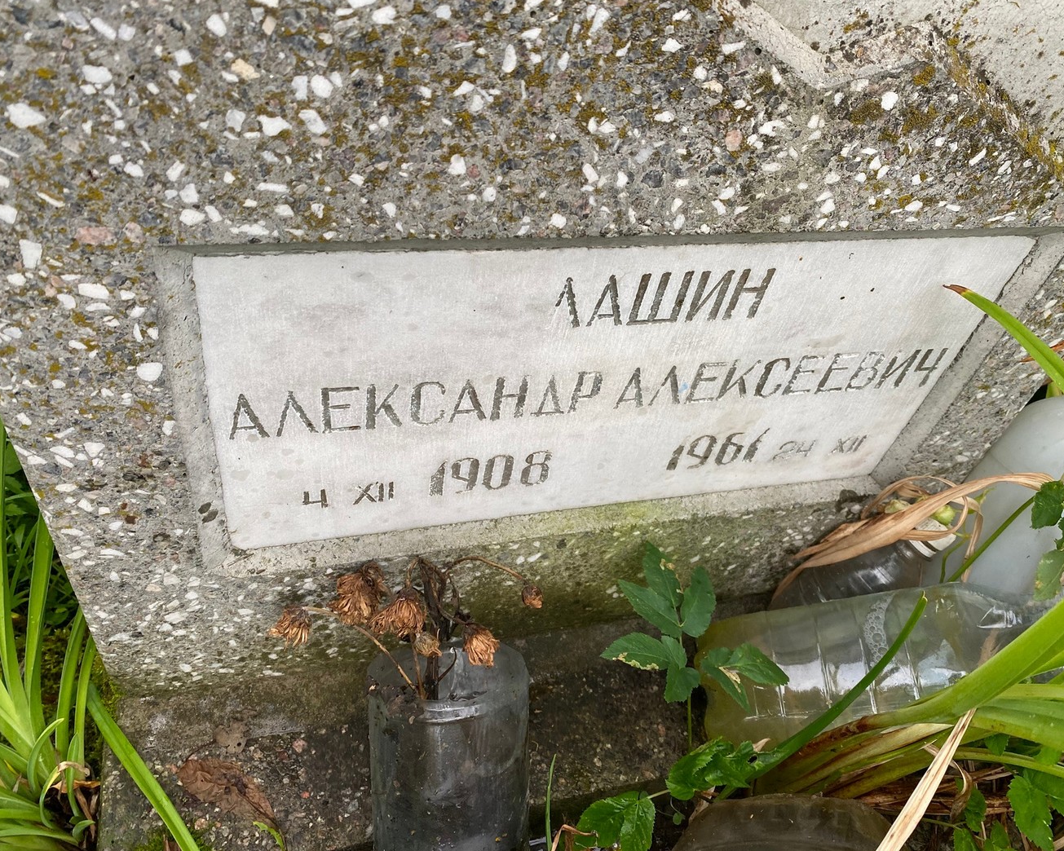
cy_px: 435
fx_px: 882
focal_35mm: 28
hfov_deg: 62.1
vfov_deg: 51.5
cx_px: 574
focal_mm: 4.25
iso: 80
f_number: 1.8
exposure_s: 1/121
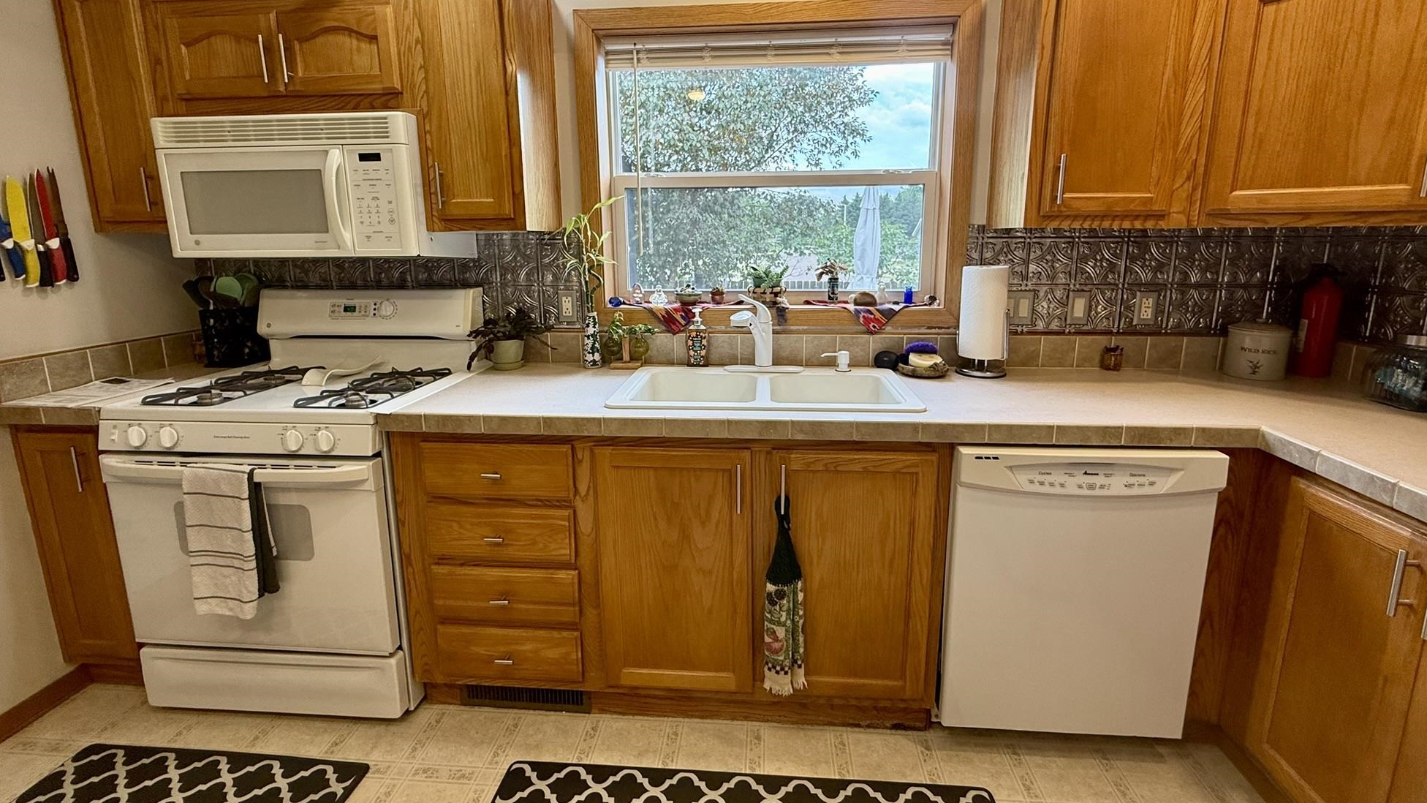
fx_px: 605
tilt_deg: -10.2
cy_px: 347
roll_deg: -0.5
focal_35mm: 16
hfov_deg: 99.4
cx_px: 731
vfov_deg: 66.8
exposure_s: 1/120
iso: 100
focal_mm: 2.22
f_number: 2.2
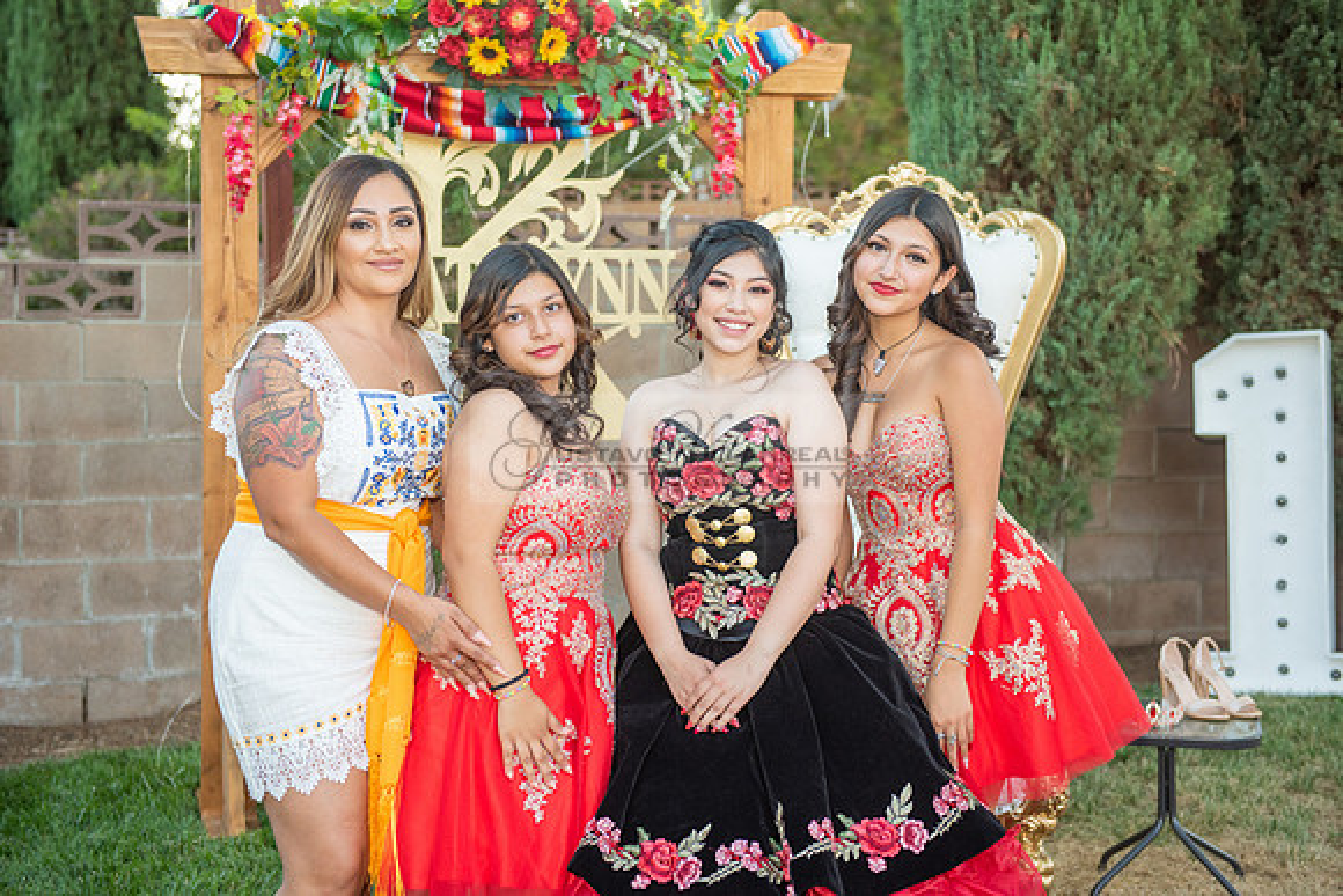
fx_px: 2090
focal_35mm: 56
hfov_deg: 35.6
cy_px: 448
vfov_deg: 24.2
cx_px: 672
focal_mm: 56
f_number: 3.5
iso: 400
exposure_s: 1/200
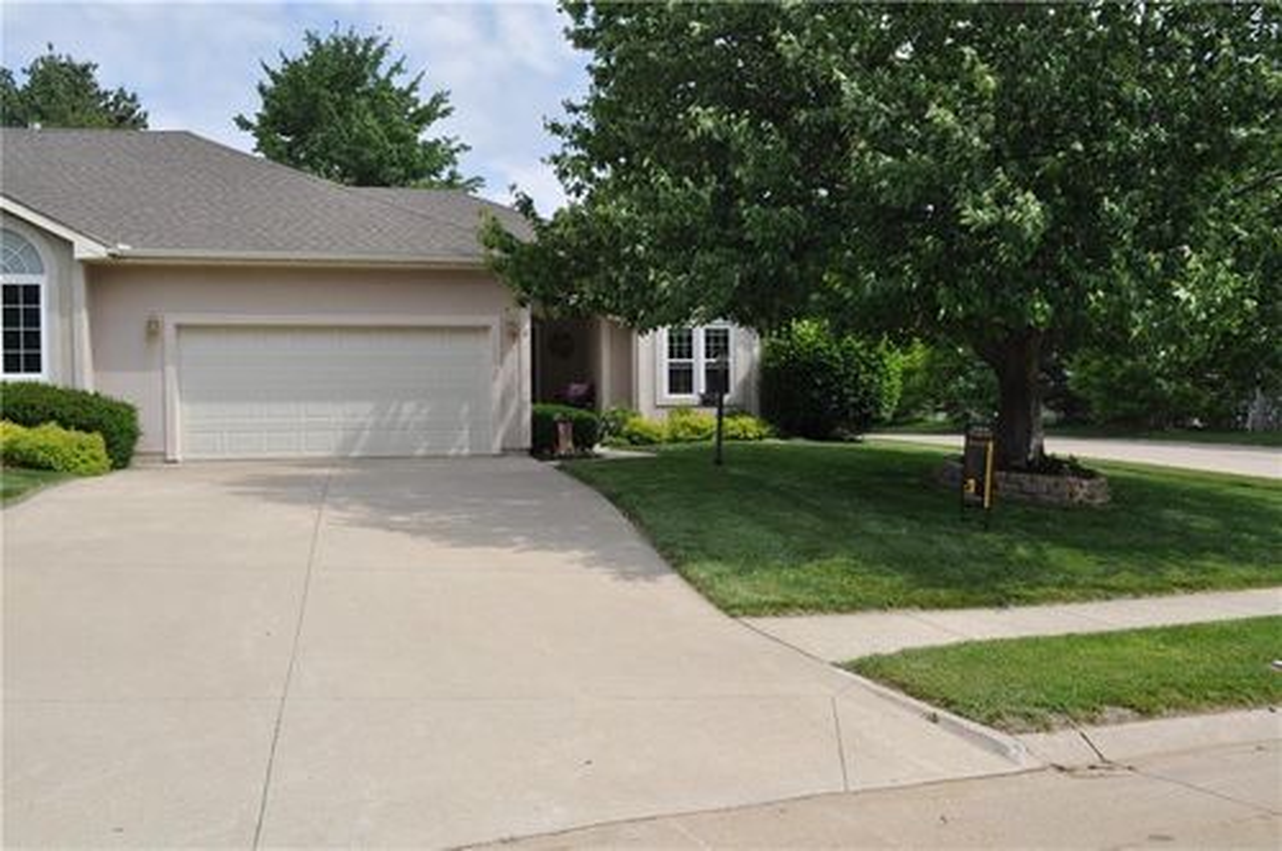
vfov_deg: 39.9
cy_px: 426
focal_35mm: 33
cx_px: 641
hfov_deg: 57.3
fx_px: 1174
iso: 200
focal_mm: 22
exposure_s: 1/200
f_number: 13
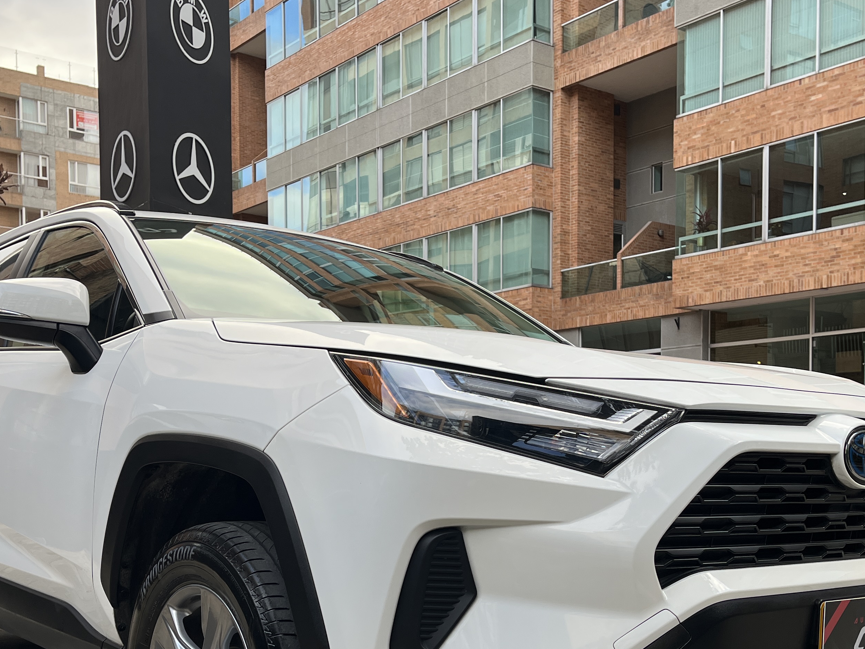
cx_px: 442
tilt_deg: -2.3
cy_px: 490
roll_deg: +0.3
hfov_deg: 44.8
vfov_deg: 33.6
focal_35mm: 42
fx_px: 1050
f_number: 1.6
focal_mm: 5.1
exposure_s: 1/348
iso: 50
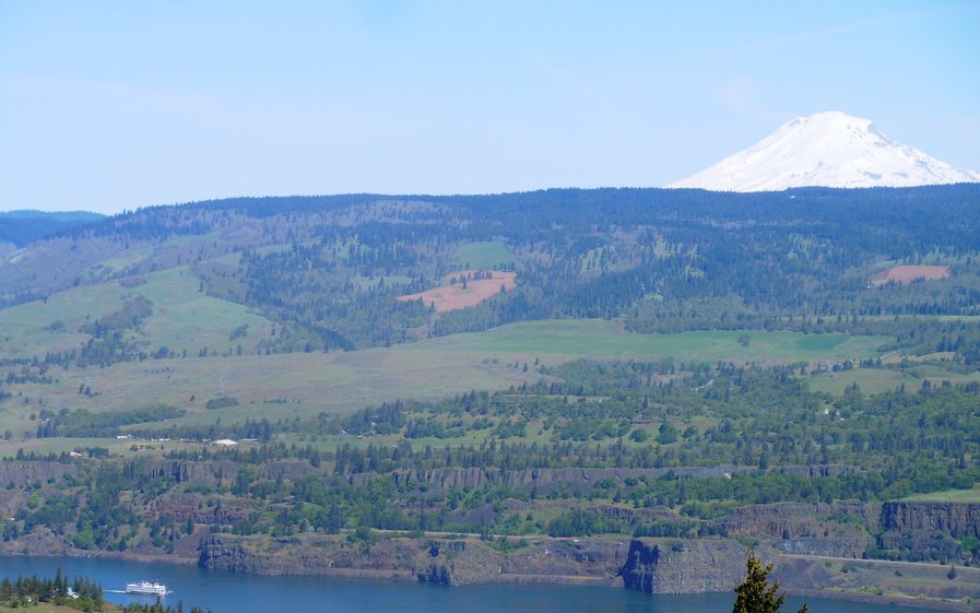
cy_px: 359
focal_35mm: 118
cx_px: 491
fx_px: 3152
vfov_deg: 11.1
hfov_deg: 17.7
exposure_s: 1/640
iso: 80
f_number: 4.8
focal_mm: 19.7
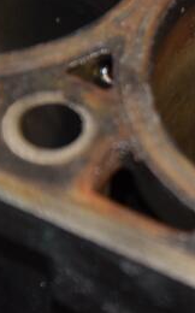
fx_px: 1986
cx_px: 288
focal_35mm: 233
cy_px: 84
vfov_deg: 9.0
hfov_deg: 5.6
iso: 800
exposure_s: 1/60
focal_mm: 66
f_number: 5.3
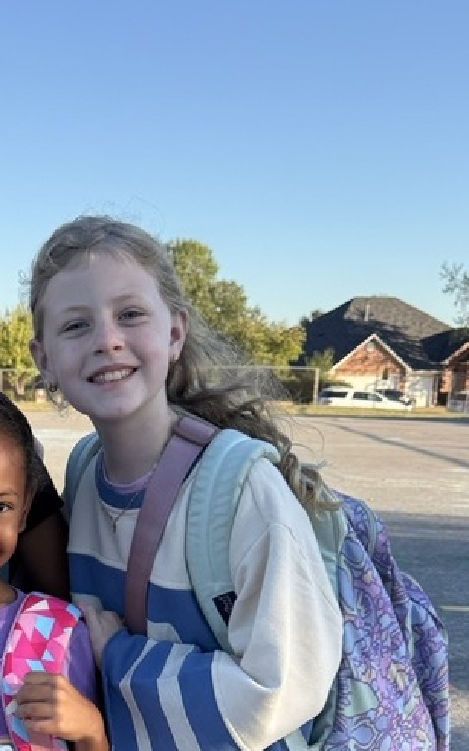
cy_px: 727
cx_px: -5
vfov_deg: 35.1
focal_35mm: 53
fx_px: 1085
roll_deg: +0.0
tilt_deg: -17.1
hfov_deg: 23.3
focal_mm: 6.76
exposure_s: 1/1314
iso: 100
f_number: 1.78
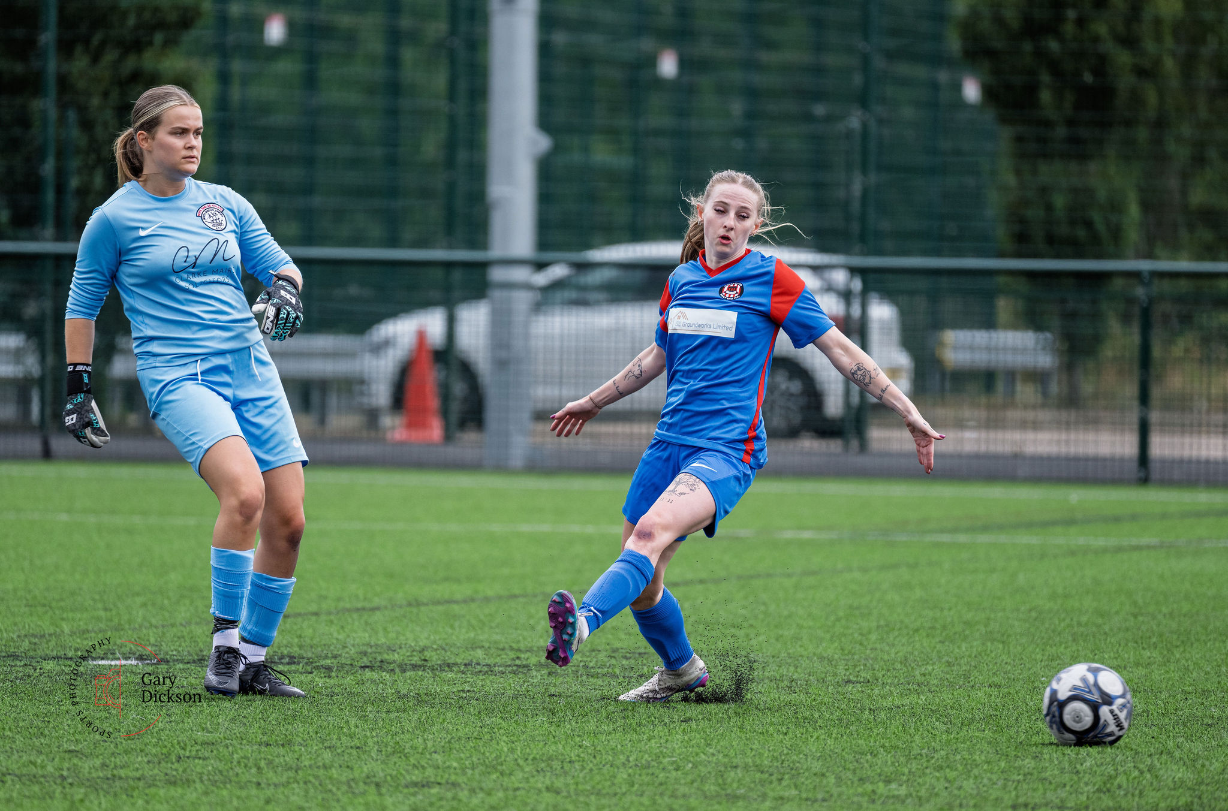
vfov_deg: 3.6
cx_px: 656
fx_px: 13046
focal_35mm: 384
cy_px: 384
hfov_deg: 5.4
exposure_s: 1/1600
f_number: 5.3
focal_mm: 350
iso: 900
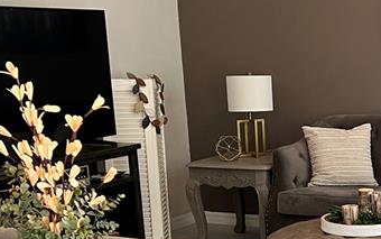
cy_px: 285
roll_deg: +1.2
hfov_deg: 23.9
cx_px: 371
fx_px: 862
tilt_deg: -17.2
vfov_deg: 15.2
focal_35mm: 83
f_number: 1.5
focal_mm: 5.7
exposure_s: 1/60
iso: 160
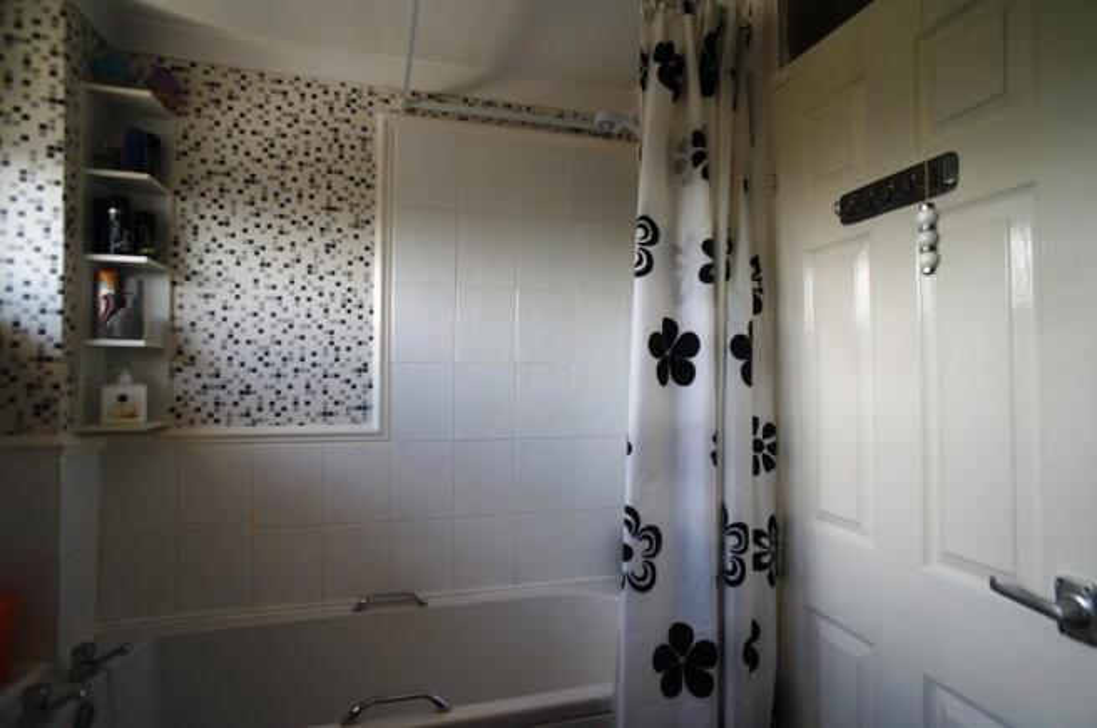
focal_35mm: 24
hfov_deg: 73.8
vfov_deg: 53.0
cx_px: 548
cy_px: 364
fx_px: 730
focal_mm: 16
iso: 200
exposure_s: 1/100
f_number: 5
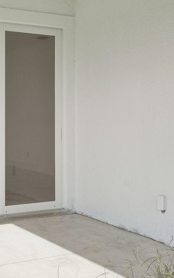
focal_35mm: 59
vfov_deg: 34.4
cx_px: 66
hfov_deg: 22.0
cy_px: 111
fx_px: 447
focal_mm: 29
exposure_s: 1/1000
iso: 400
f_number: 8
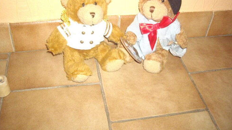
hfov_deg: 48.4
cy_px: 44
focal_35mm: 42
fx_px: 258
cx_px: 115
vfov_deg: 28.2
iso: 400
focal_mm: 6.2
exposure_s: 1/40
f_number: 2.7
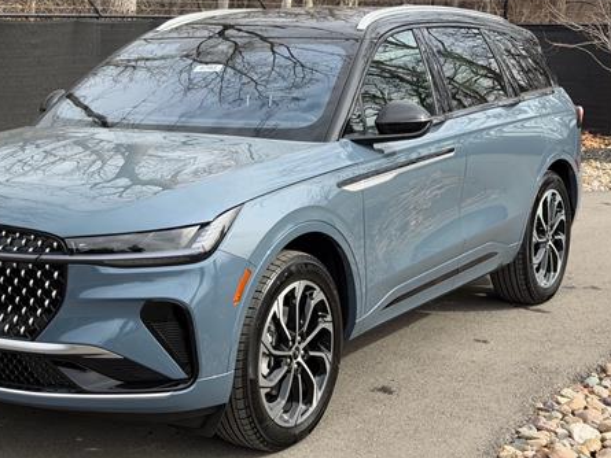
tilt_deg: -8.6
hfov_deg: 28.0
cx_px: 200
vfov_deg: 21.3
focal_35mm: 69
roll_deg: -1.6
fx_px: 1218
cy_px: 219
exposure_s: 1/2146
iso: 80
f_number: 1.78
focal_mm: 6.76
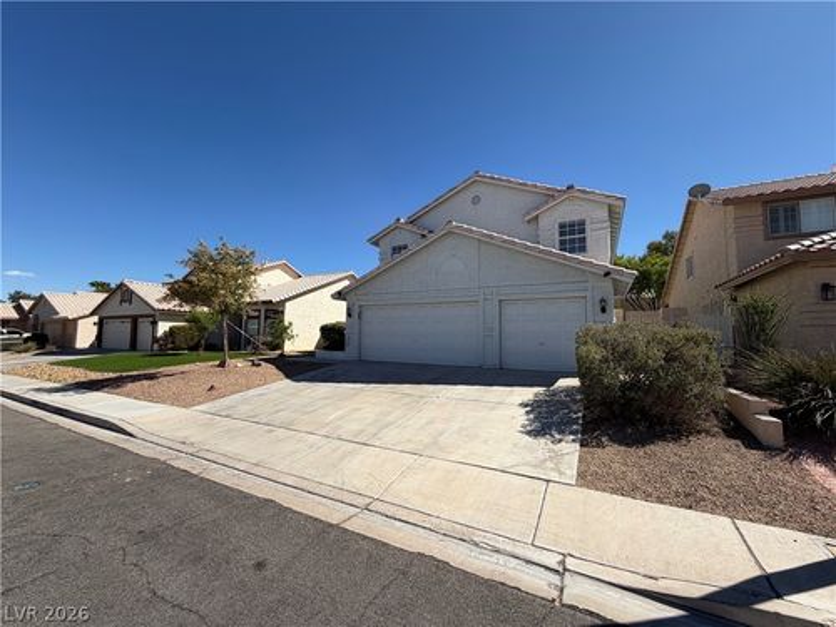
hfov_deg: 102.1
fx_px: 338
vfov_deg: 85.7
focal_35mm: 14
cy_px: 314
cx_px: 418
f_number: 2.2
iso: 20
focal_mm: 2.22
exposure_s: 1/1050
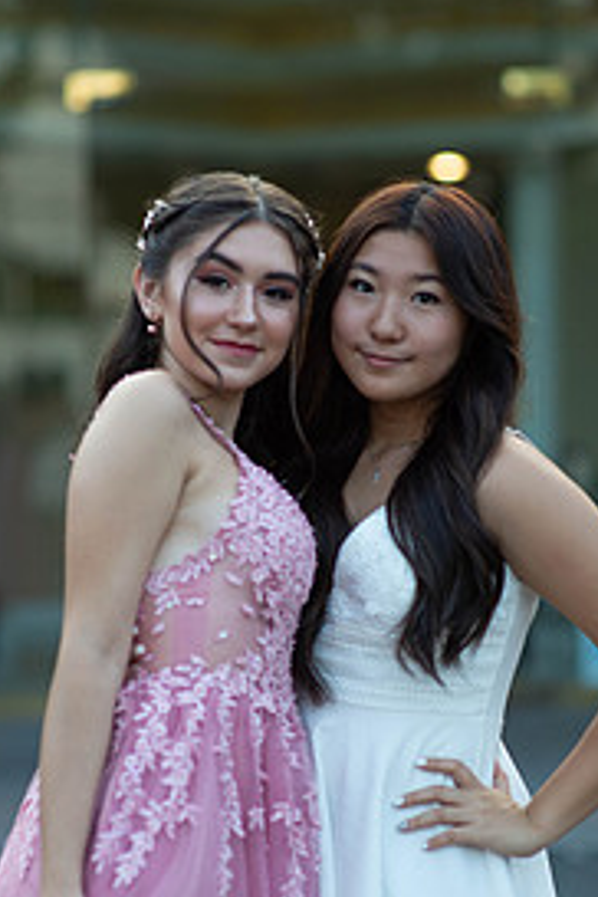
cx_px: 288
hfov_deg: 9.8
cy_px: 562
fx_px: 3488
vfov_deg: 14.6
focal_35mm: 140
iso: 250
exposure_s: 1/1000
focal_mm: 85
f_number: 2
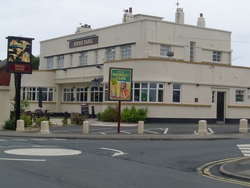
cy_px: 98
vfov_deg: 21.0
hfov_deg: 27.6
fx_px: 506
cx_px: 168
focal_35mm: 70
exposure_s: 1/180
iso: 80
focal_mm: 6.3
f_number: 7.7
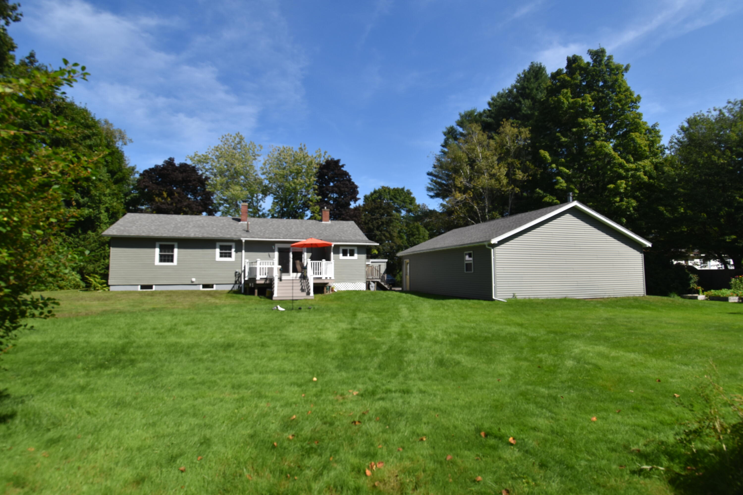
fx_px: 402
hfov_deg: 85.4
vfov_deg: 63.2
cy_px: 248
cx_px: 372
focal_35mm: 20
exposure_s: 1/400
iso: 200
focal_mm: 13
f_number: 10
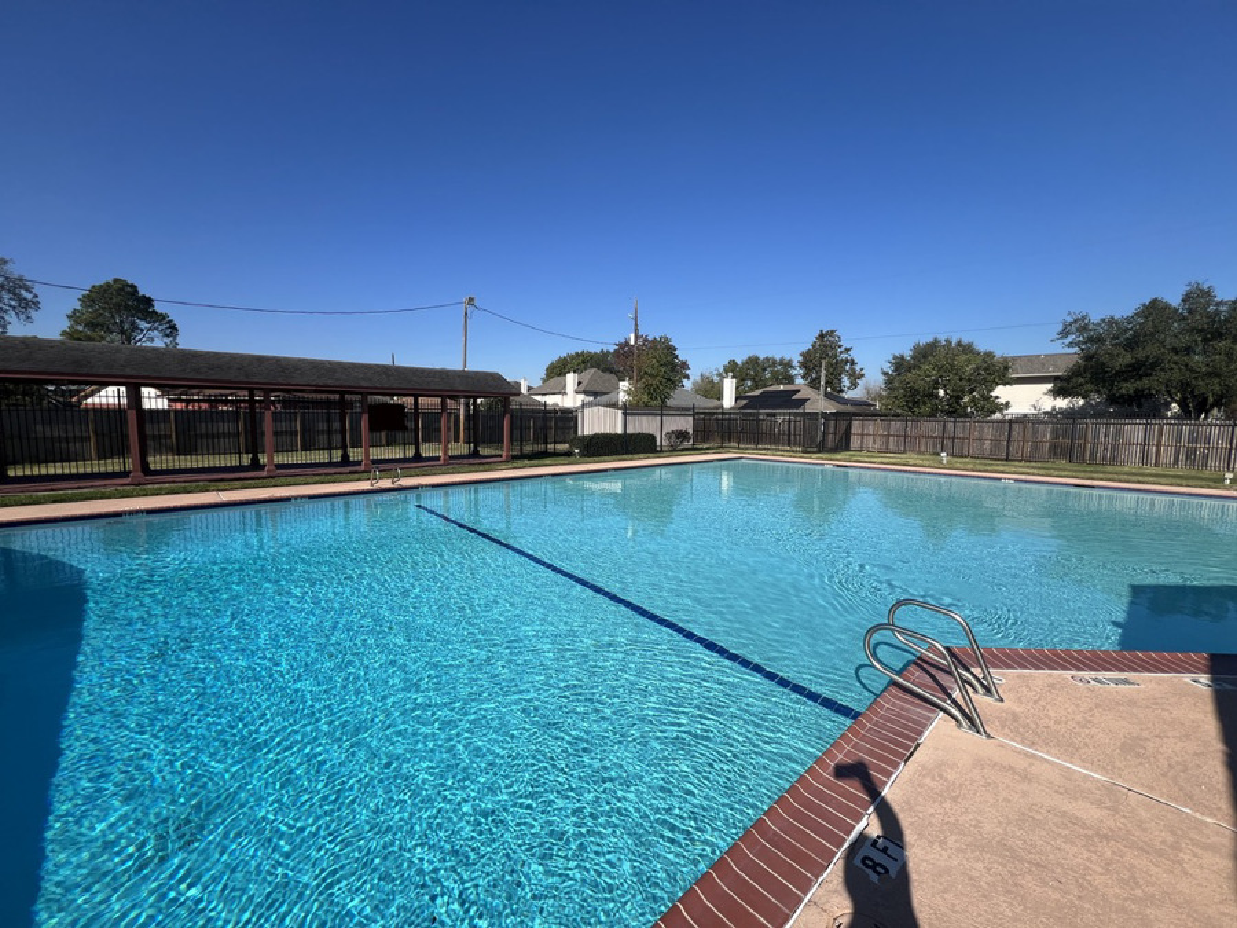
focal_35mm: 13
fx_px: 465
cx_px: 618
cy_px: 464
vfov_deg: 89.9
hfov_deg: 106.2
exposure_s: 1/2370
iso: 32
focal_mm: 1.57
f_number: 1.8
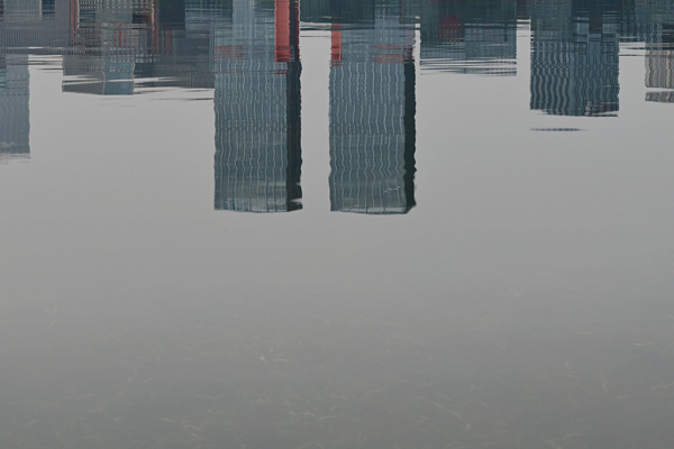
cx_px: 209
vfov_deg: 15.3
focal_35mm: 88
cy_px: 33
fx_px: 1647
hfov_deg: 23.0
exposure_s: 1/6
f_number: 8
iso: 72
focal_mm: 44
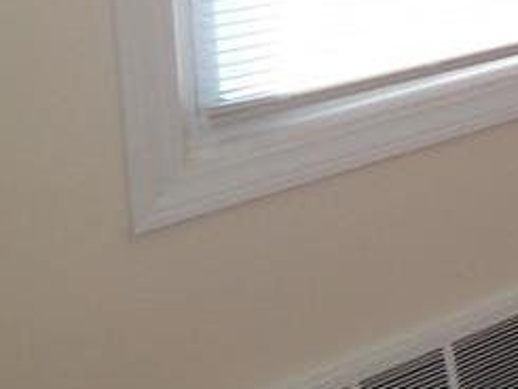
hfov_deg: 15.7
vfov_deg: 14.2
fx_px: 1437
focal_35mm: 96
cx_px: 1066
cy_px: -230
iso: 50
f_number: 2.8
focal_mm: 3.8
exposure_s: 1/50
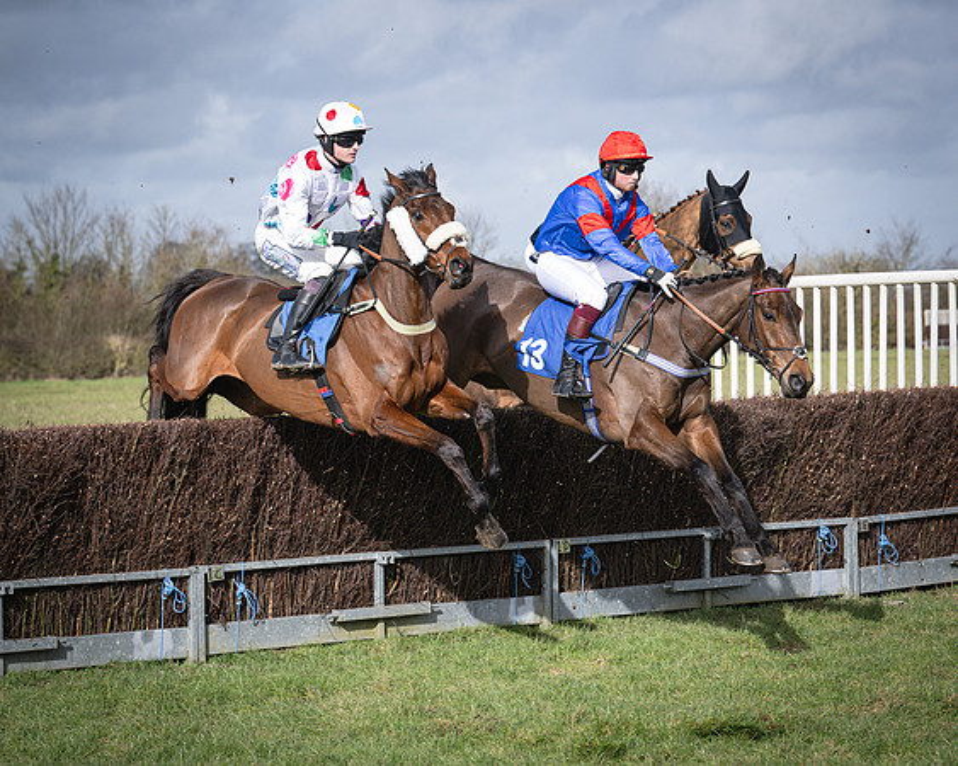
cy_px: 397
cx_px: 486
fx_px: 3696
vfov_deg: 11.8
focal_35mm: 130
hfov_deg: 14.8
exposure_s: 1/4000
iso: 400
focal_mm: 85
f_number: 4
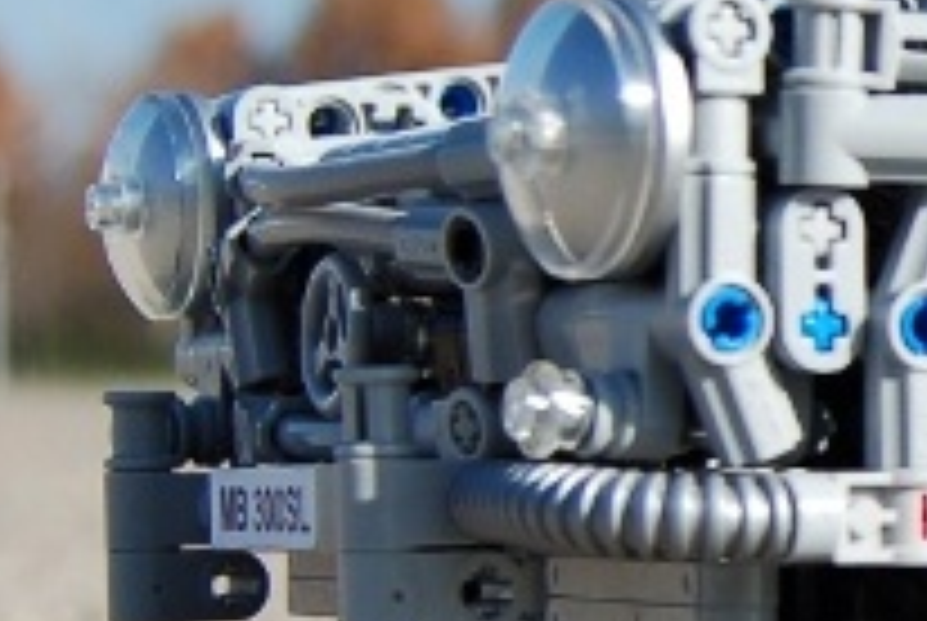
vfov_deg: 8.8
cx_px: 1660
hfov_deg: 12.0
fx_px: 4048
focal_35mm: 157
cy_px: 270
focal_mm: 24
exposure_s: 1/1250
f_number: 4
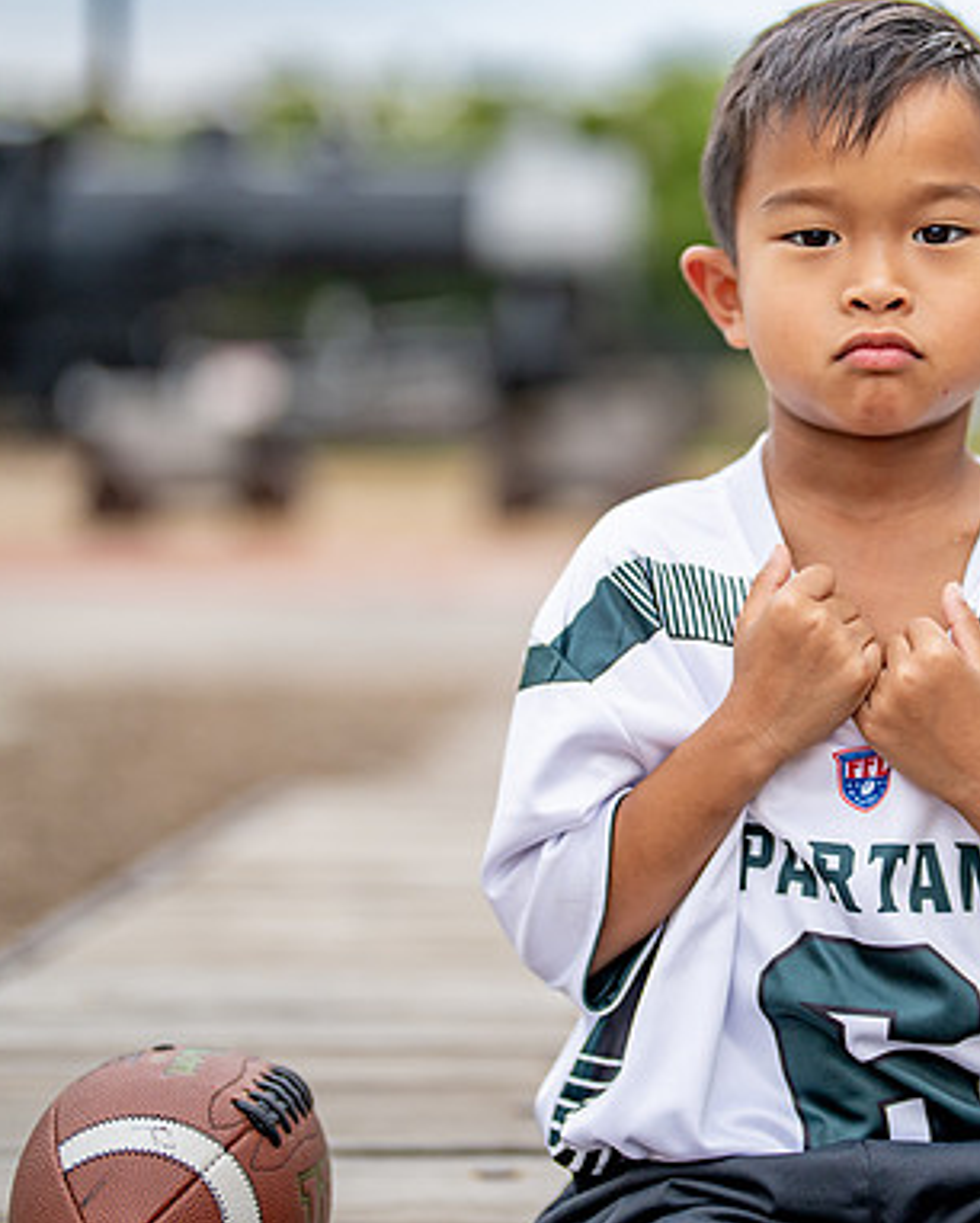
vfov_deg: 23.0
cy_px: 546
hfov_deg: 18.2
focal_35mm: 83
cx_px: 899
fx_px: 3007
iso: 250
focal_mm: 50
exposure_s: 1/2000
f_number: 1.2
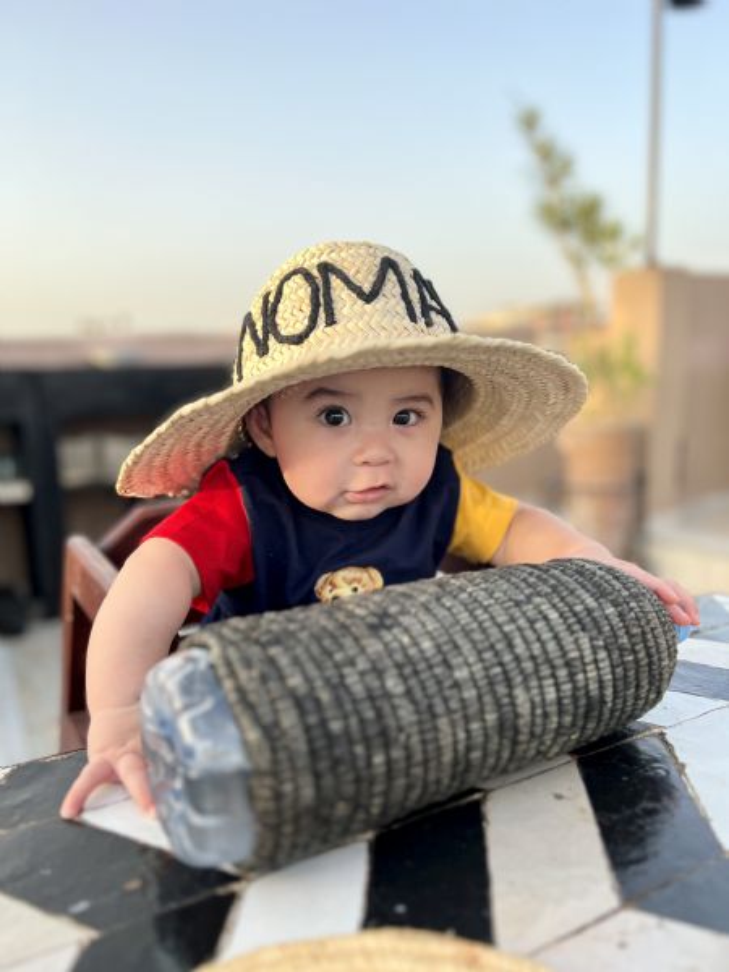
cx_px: 364
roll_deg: +2.3
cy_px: 486
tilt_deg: -10.8
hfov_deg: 53.1
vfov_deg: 67.3
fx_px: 730
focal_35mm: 26
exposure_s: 1/471
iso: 50
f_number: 1.5
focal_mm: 5.7
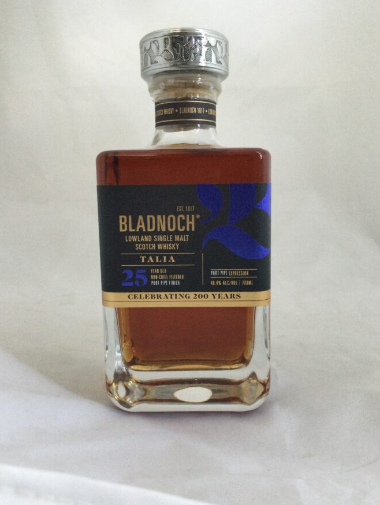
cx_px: 196
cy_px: 260
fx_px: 483
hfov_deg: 43.0
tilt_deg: -10.4
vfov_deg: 55.3
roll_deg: +1.0
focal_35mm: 33
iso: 200
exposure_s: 1/33
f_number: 2.4
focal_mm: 3.3
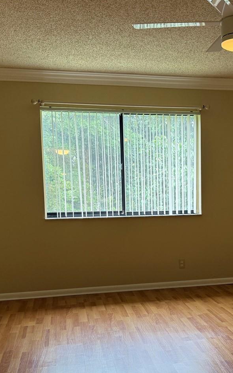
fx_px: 437
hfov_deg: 29.6
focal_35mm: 43
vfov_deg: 45.9
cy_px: 228
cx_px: 164
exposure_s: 1/120
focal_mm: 6.76
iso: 200
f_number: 1.78
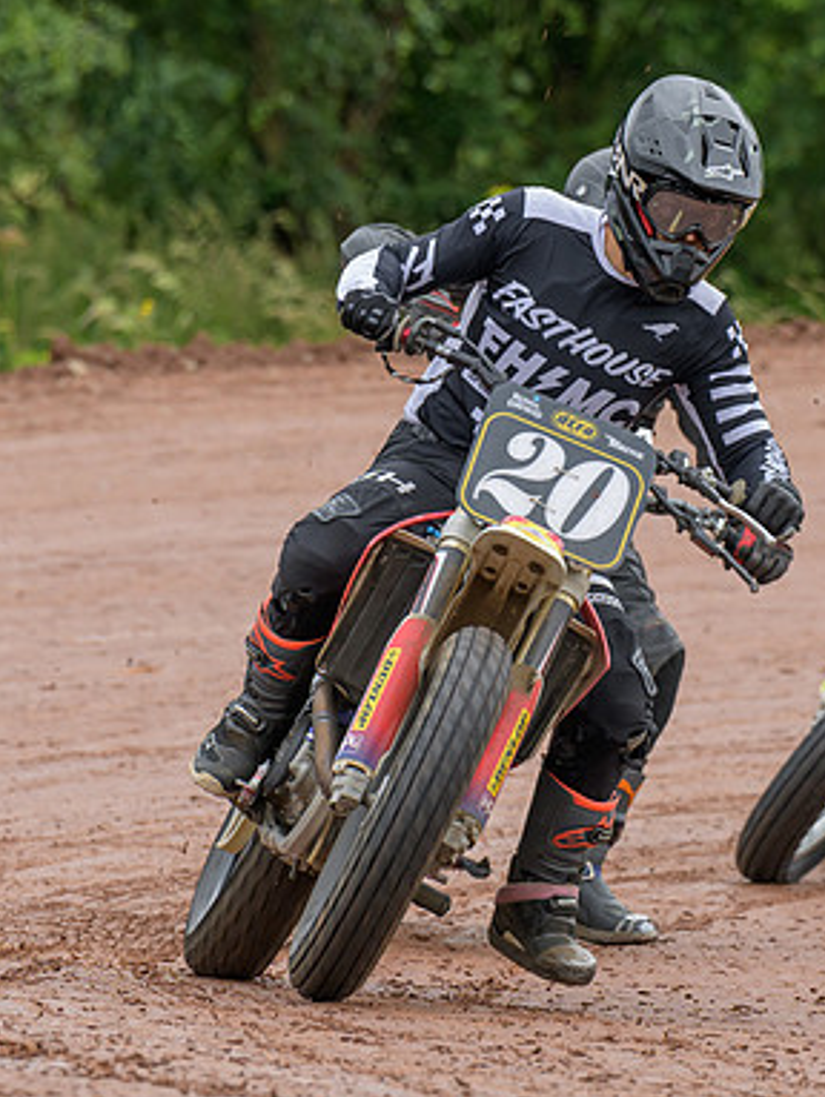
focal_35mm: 617
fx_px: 19574
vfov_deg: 3.2
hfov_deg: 2.4
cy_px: 548
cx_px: 639
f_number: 4
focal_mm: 200
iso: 220
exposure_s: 1/400
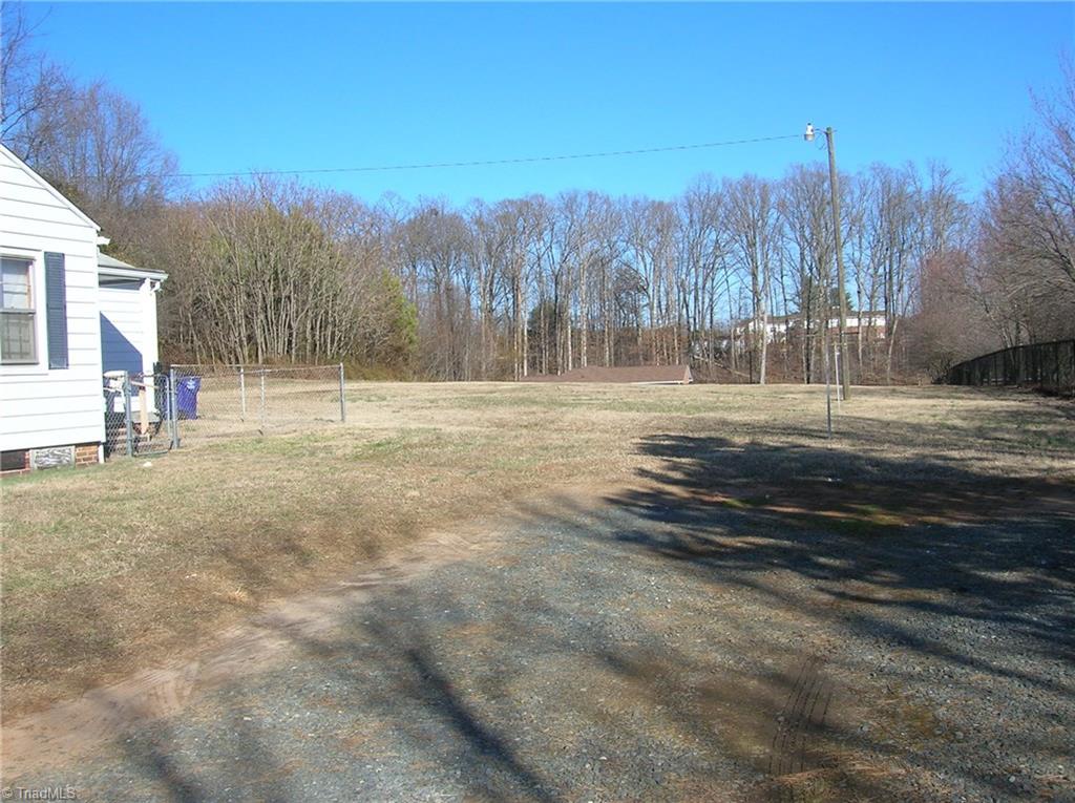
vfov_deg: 41.7
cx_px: 538
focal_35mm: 34
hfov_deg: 54.0
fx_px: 1054
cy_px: 402
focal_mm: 5.7
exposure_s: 1/314
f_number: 4.9
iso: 50
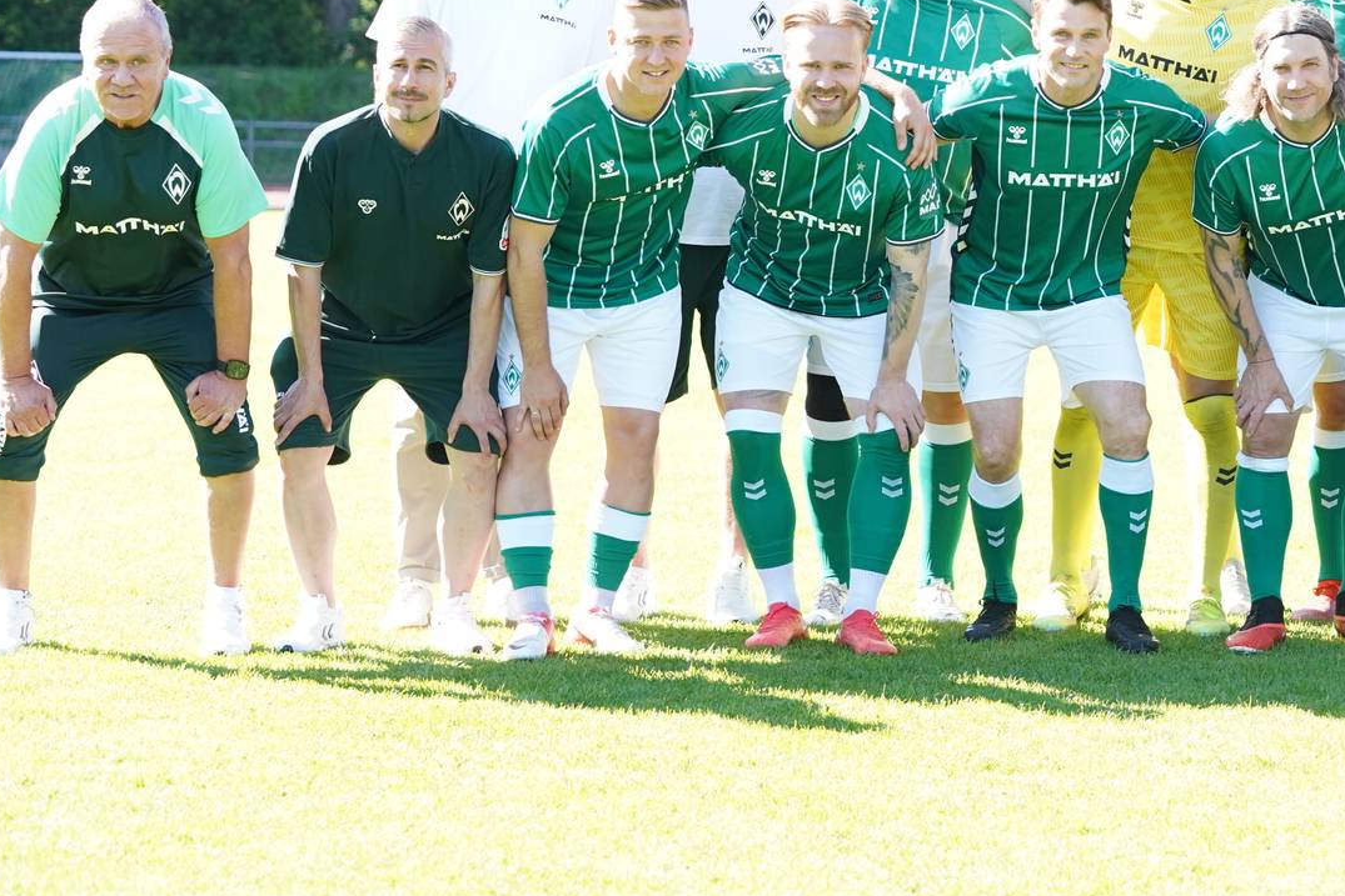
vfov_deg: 10.9
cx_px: 1127
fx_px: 4670
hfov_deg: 16.2
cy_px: 120
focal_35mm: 125
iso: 1600
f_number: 3.5
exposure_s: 1/1600
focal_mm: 70
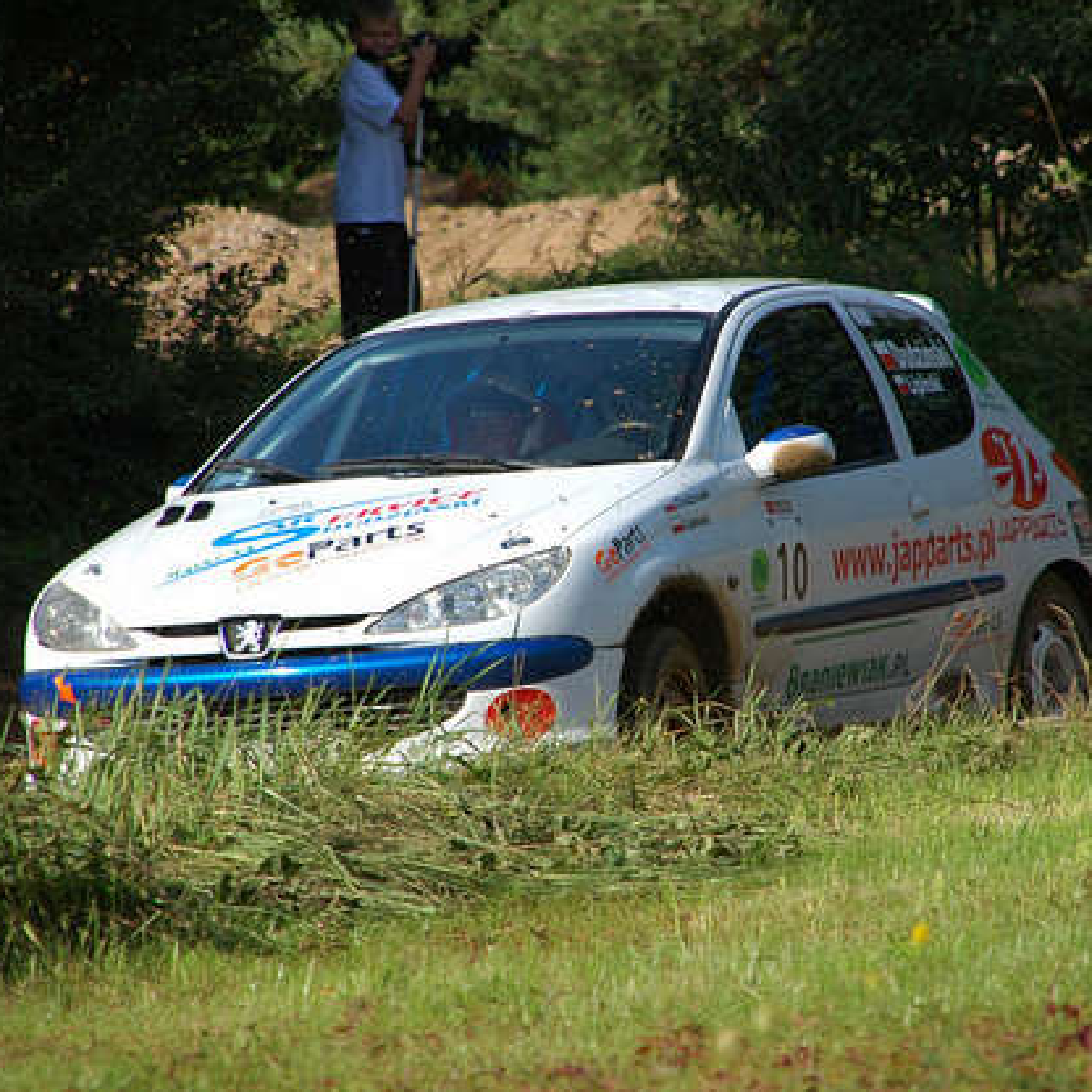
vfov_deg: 4.5
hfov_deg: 4.5
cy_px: 555
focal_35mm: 392
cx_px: 614
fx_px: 13991
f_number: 7.1
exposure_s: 1/800
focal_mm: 200
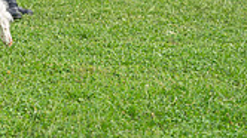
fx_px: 1675
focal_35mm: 256
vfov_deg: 4.7
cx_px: -43
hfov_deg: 8.4
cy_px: -101
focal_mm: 70
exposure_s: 1/1000
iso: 100
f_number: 2.8
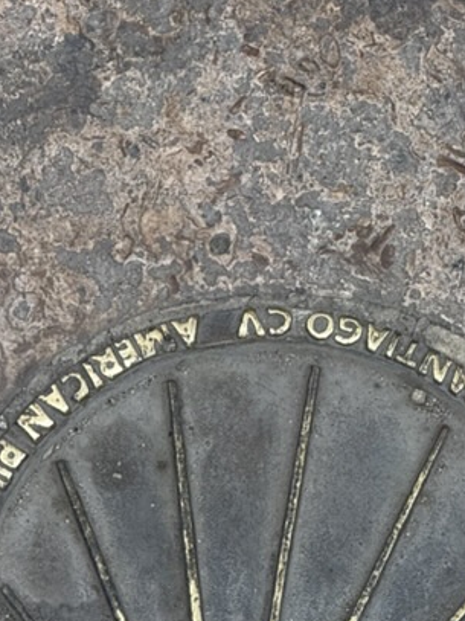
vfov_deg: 6.5
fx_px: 5412
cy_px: 595
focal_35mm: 302
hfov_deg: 4.9
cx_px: 259
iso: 80
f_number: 2.8
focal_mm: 15.66
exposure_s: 1/99
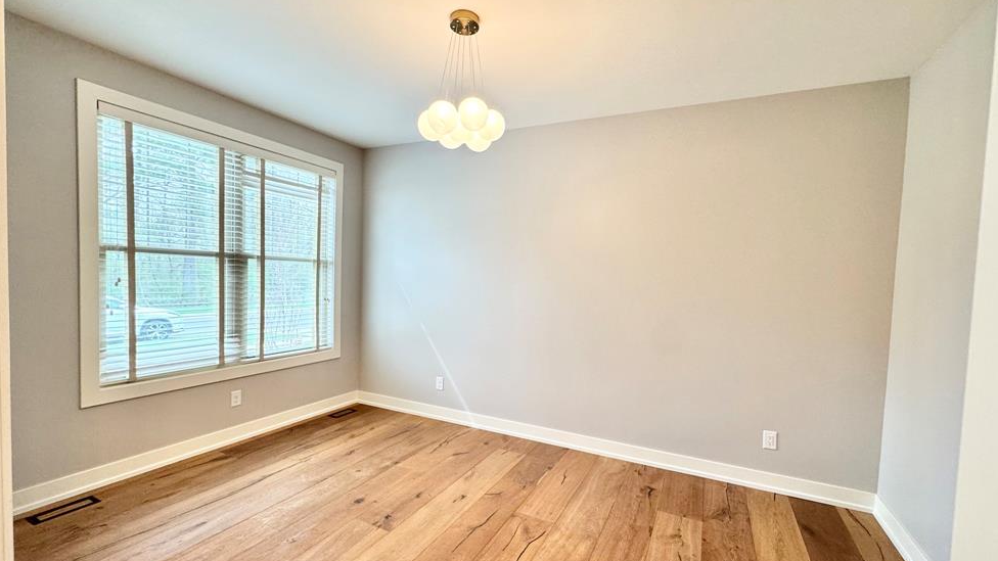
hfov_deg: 99.4
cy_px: 298
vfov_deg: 67.0
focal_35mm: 16
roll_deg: -2.3
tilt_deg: -3.4
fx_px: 423
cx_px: 510
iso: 200
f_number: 2.2
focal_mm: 2.22
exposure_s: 1/120
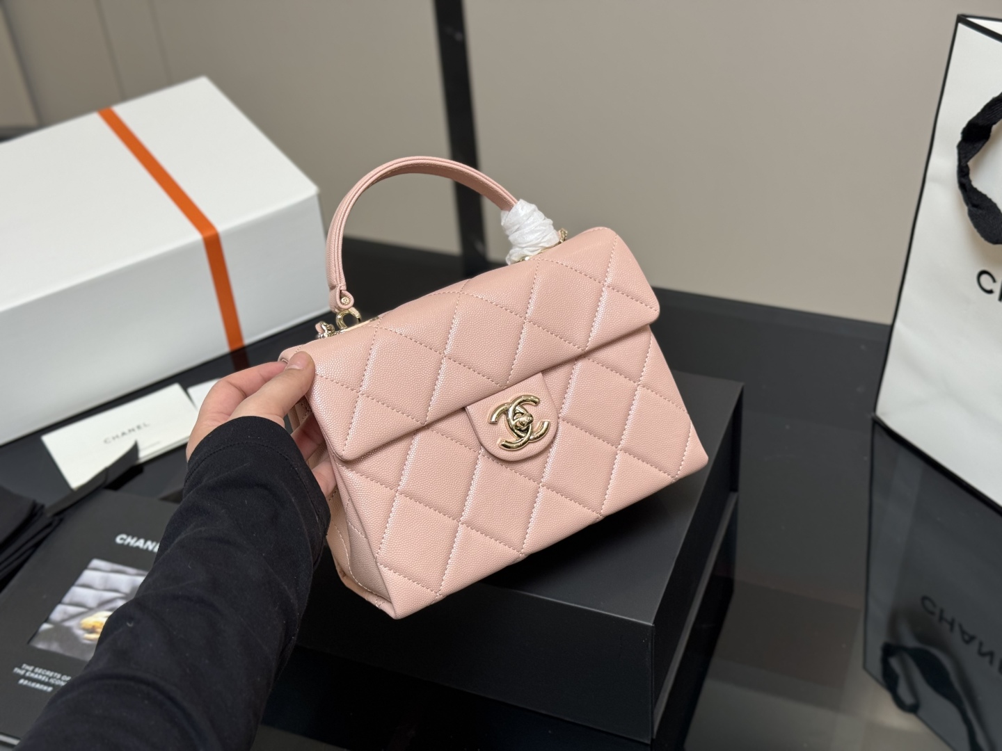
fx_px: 1389
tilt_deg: -39.4
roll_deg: +6.1
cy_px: 376
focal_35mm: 48
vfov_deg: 30.3
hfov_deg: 39.7
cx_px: 501
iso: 100
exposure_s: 1/89
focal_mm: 6.76
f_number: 1.78
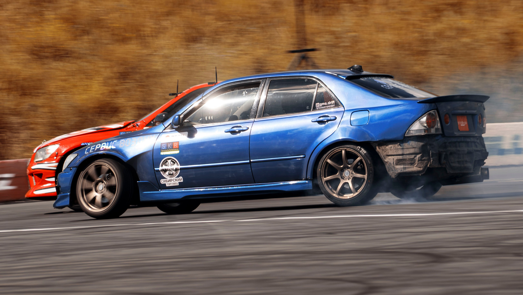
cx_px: 230
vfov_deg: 3.2
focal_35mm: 381
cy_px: 101
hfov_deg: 5.7
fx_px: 5288
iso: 100
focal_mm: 200
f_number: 10
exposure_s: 1/125
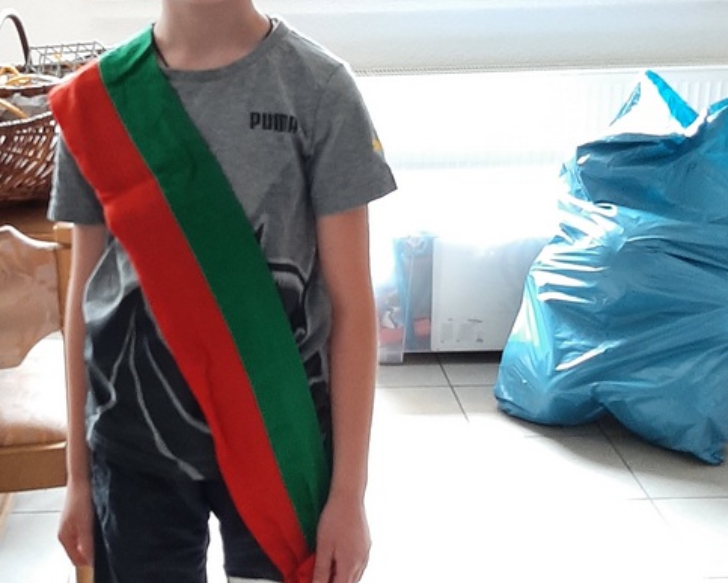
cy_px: 218
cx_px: 219
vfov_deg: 27.1
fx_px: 1207
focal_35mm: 56
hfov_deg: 33.1
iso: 250
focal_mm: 3.93
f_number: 1.7
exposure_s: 1/25
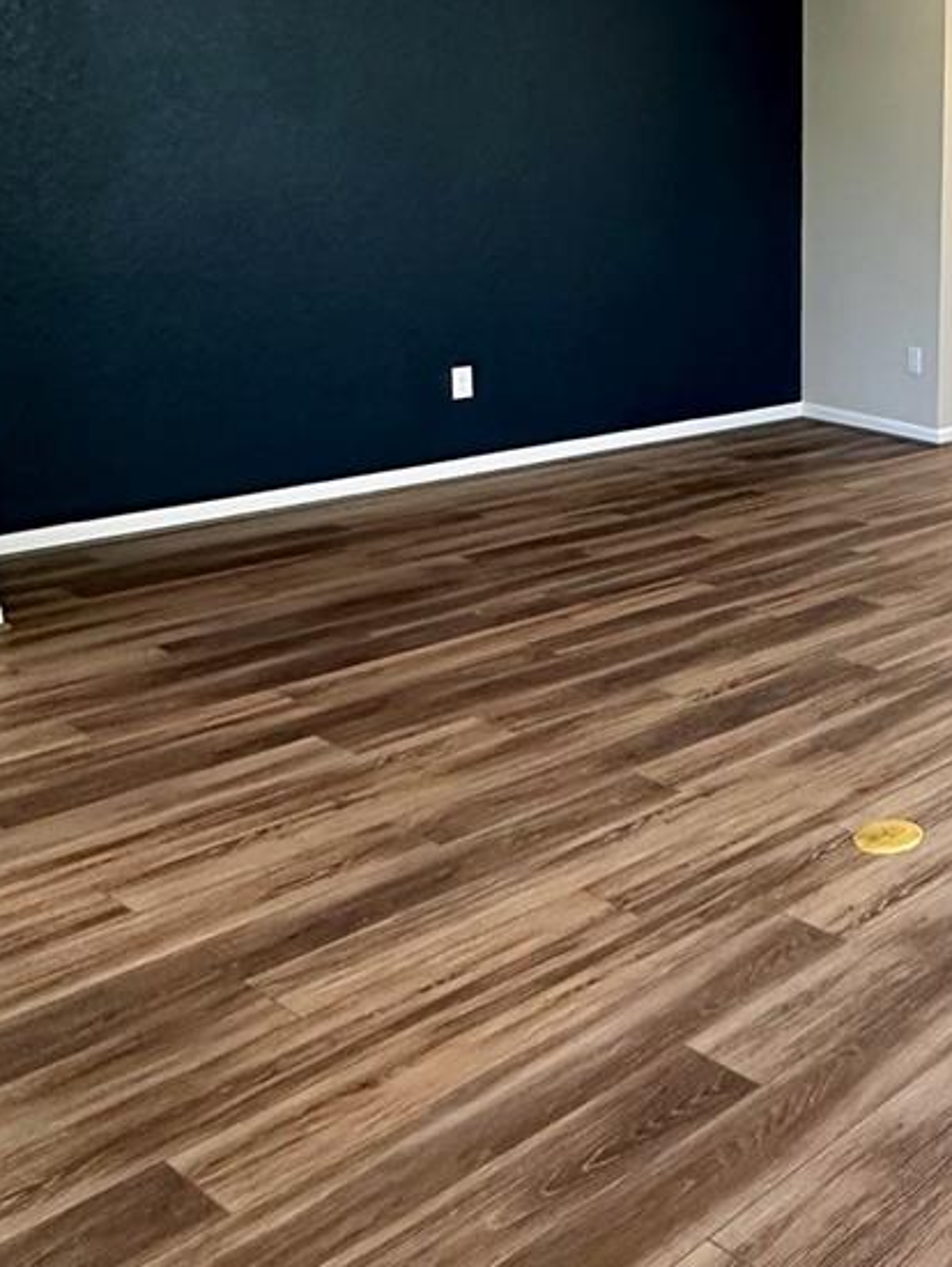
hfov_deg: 29.7
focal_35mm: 39
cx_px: 1230
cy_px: 384
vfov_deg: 46.8
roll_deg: -3.3
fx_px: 1428
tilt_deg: -8.6
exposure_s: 1/120
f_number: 2.2
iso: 250
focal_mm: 2.22
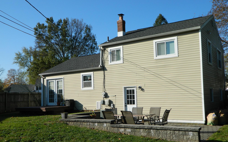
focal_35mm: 38
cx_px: 113
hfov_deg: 51.5
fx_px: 236
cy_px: 84
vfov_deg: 33.5
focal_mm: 6.2
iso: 80
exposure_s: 1/800
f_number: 3.3
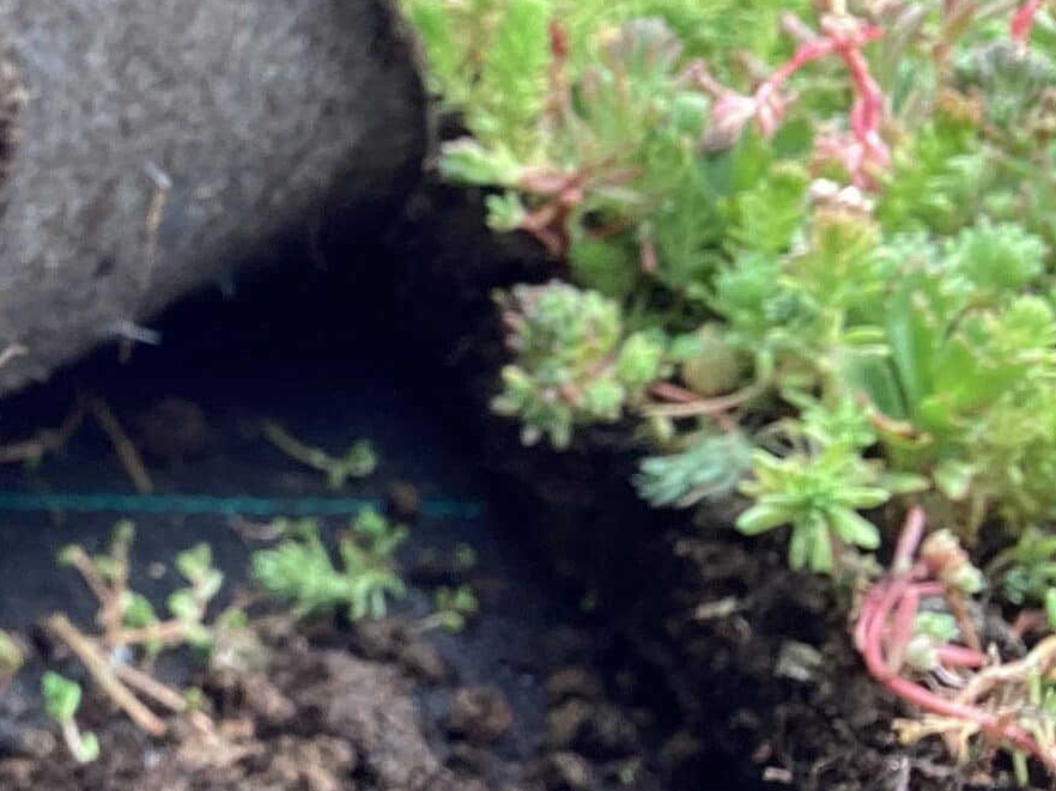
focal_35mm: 90
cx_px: -420
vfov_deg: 16.4
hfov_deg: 19.6
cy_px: 244
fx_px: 2745
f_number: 2.4
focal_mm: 3.3
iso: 25
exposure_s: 1/157
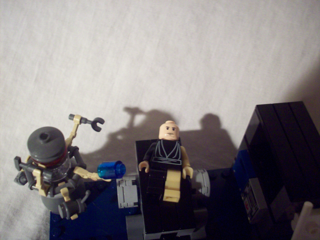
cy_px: 120
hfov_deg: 50.1
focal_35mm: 37
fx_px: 342
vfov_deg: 38.7
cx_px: 160
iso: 200
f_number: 2.8
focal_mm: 6.2
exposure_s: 1/8
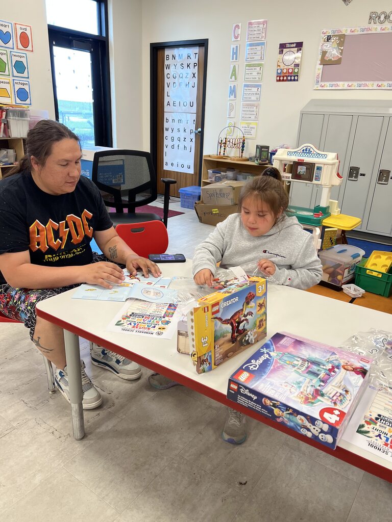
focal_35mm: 26
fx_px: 393
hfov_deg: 53.1
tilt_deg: -20.3
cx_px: 196
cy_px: 261
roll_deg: -2.2
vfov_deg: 67.3
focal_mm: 5.7
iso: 100
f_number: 1.5
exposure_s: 1/100
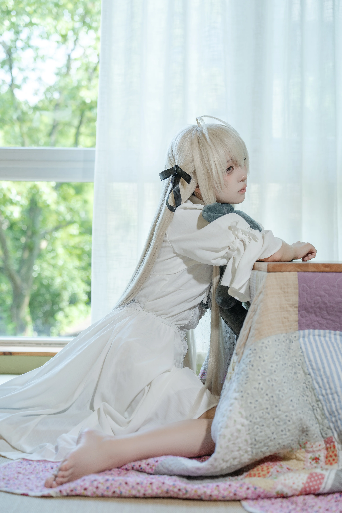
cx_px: 171
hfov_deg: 27.0
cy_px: 256
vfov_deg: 39.6
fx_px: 712
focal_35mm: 50
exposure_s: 1/250
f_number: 2.8
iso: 160
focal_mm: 50
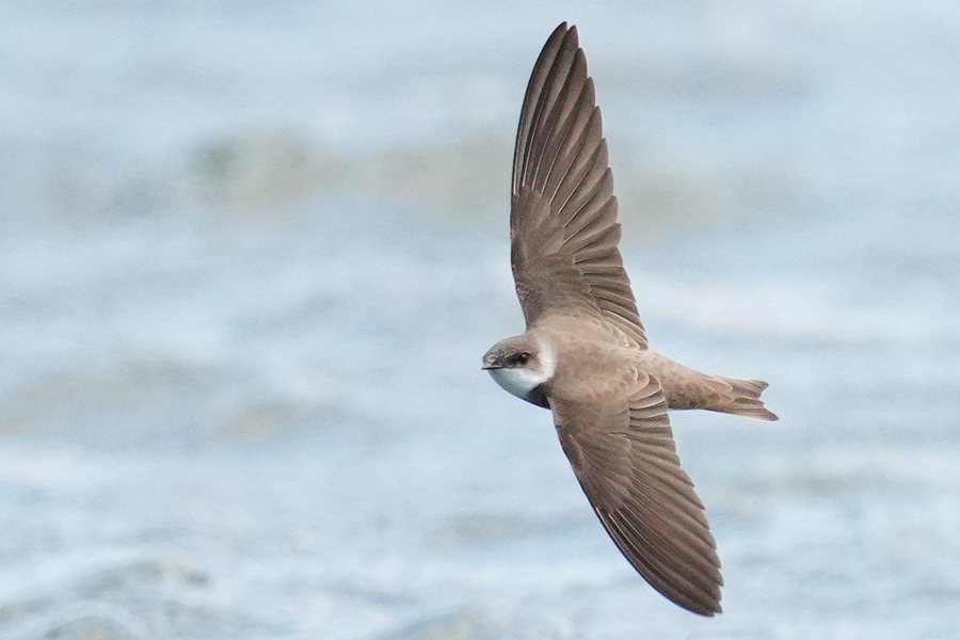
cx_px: 480
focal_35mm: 600
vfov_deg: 2.3
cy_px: 320
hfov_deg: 3.4
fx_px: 15999
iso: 2000
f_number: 6.3
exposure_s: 1/2000
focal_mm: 600
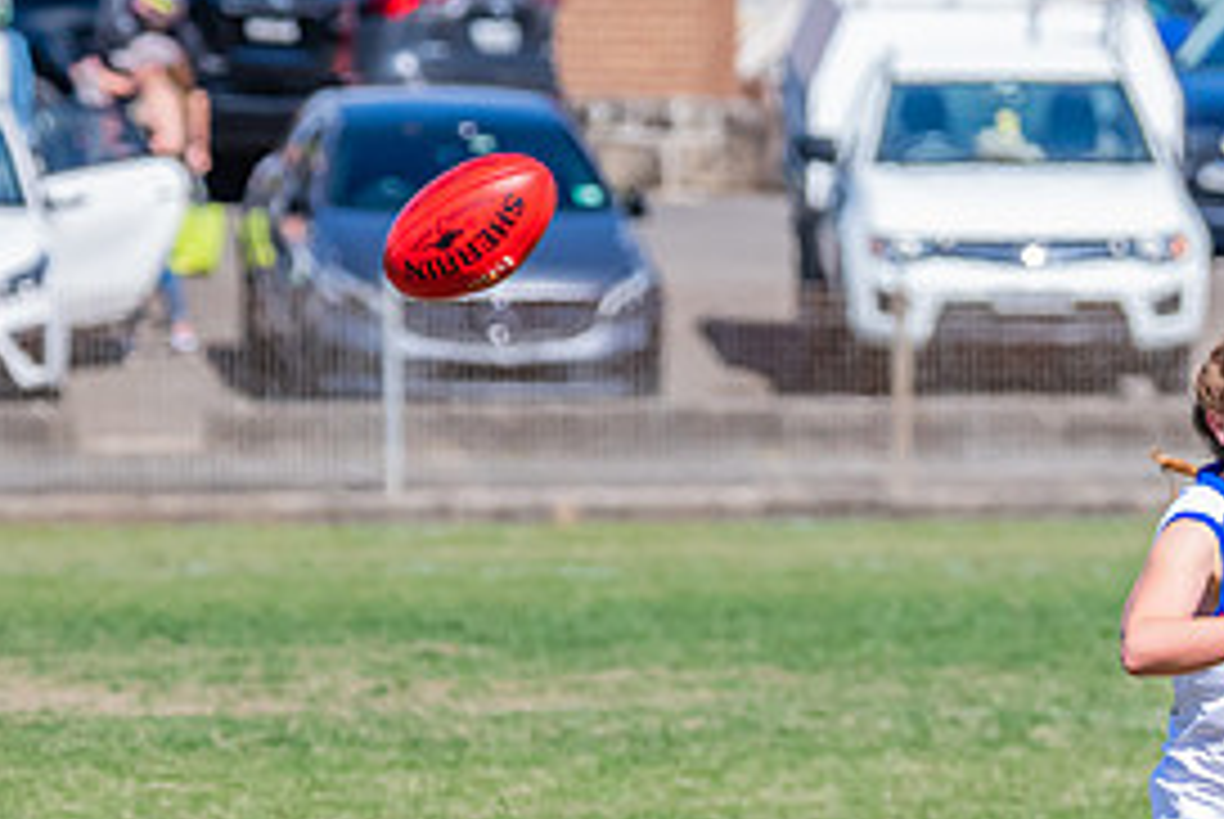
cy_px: 1069
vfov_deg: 1.4
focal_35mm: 988
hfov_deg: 2.1
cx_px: 1548
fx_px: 33627
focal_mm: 320
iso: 800
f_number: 9
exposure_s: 1/1600
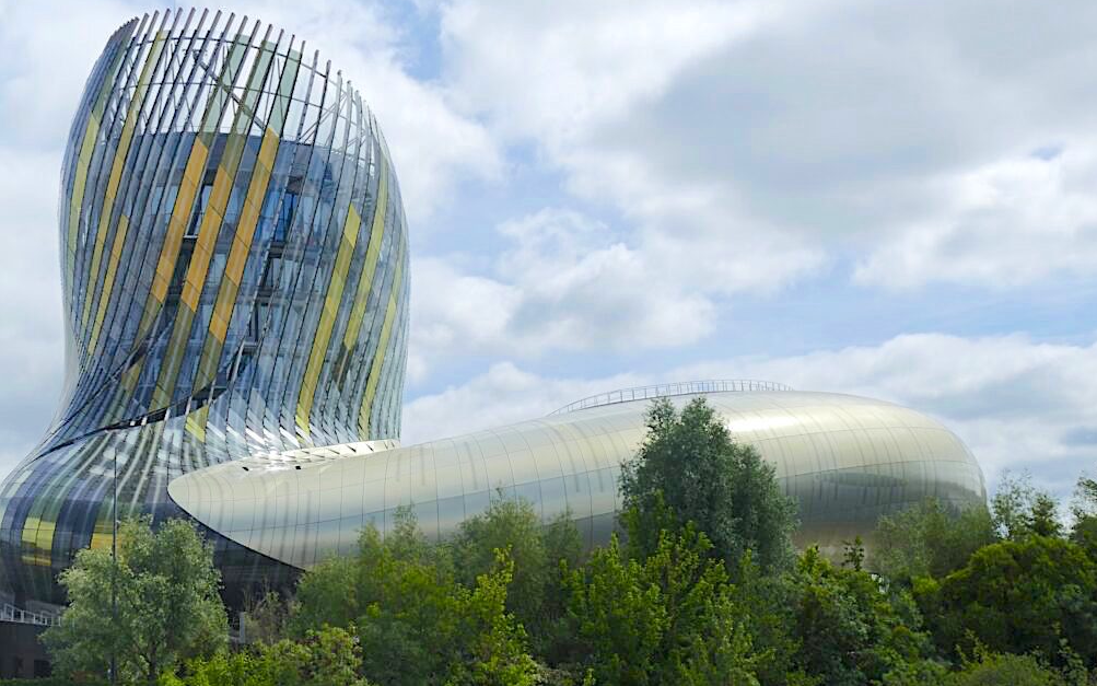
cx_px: 541
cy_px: 327
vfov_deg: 25.3
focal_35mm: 51
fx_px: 1525
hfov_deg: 39.6
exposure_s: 1/1600
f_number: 4
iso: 125
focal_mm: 17.83
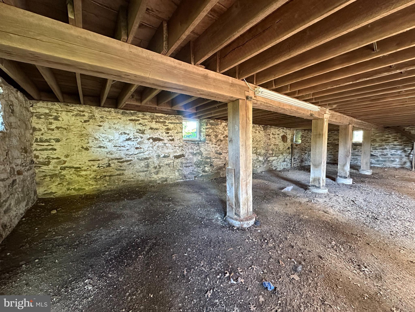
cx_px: 208
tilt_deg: -3.4
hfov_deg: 102.1
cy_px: 156
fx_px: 168
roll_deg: +0.6
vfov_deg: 85.7
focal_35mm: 14
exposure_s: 1/60
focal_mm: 2.22
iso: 640
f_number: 2.2
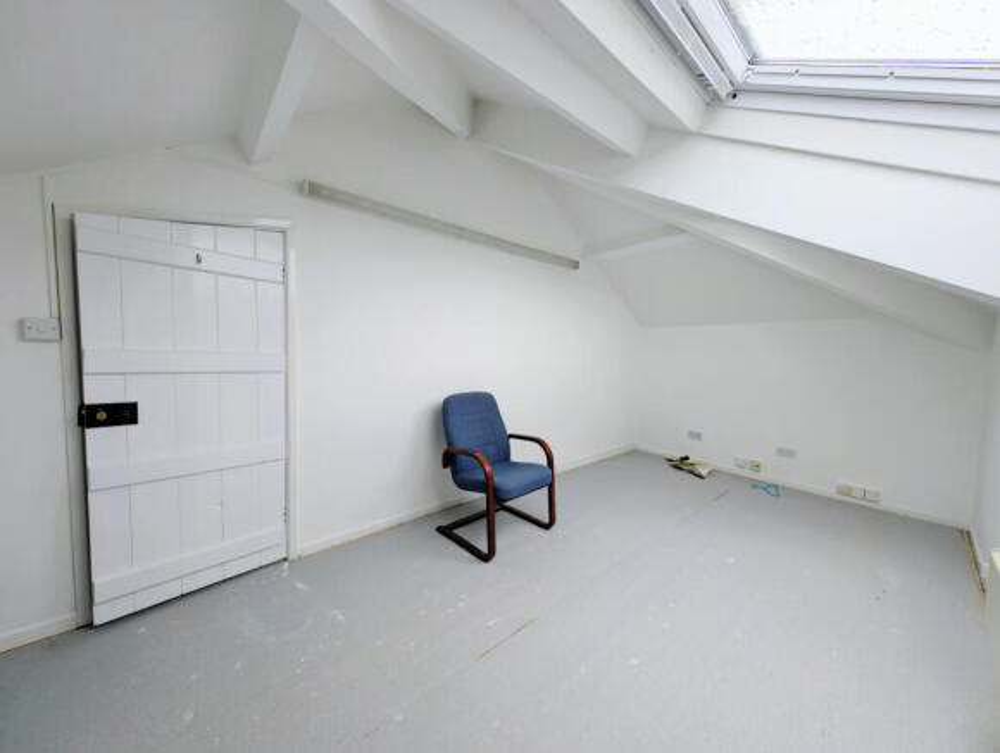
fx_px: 347
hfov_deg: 110.4
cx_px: 500
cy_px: 376
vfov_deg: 94.7
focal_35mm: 12
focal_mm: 2.23
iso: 33
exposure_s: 1/373
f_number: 1.95
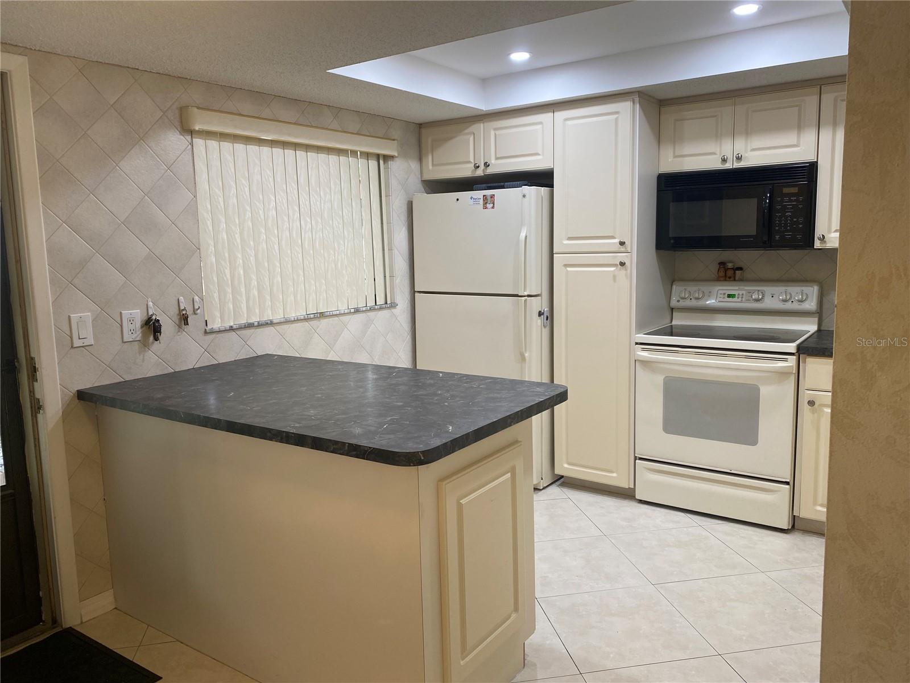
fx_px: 683
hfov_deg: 67.3
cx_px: 455
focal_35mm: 26
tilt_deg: -6.6
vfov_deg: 53.1
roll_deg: +0.8
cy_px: 342
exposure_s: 1/60
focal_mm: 4.25
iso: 80
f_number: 1.8
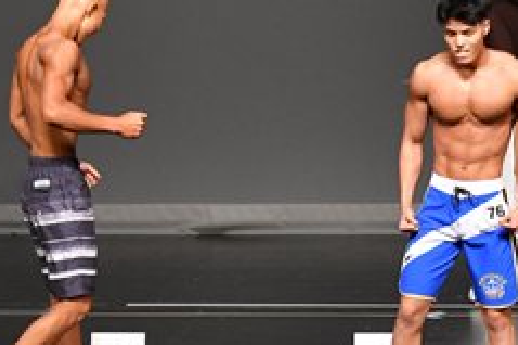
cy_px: 265
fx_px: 6988
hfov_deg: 4.2
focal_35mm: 486
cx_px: 363
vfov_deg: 2.8
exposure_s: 1/400
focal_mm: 100
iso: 2500
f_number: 5.6
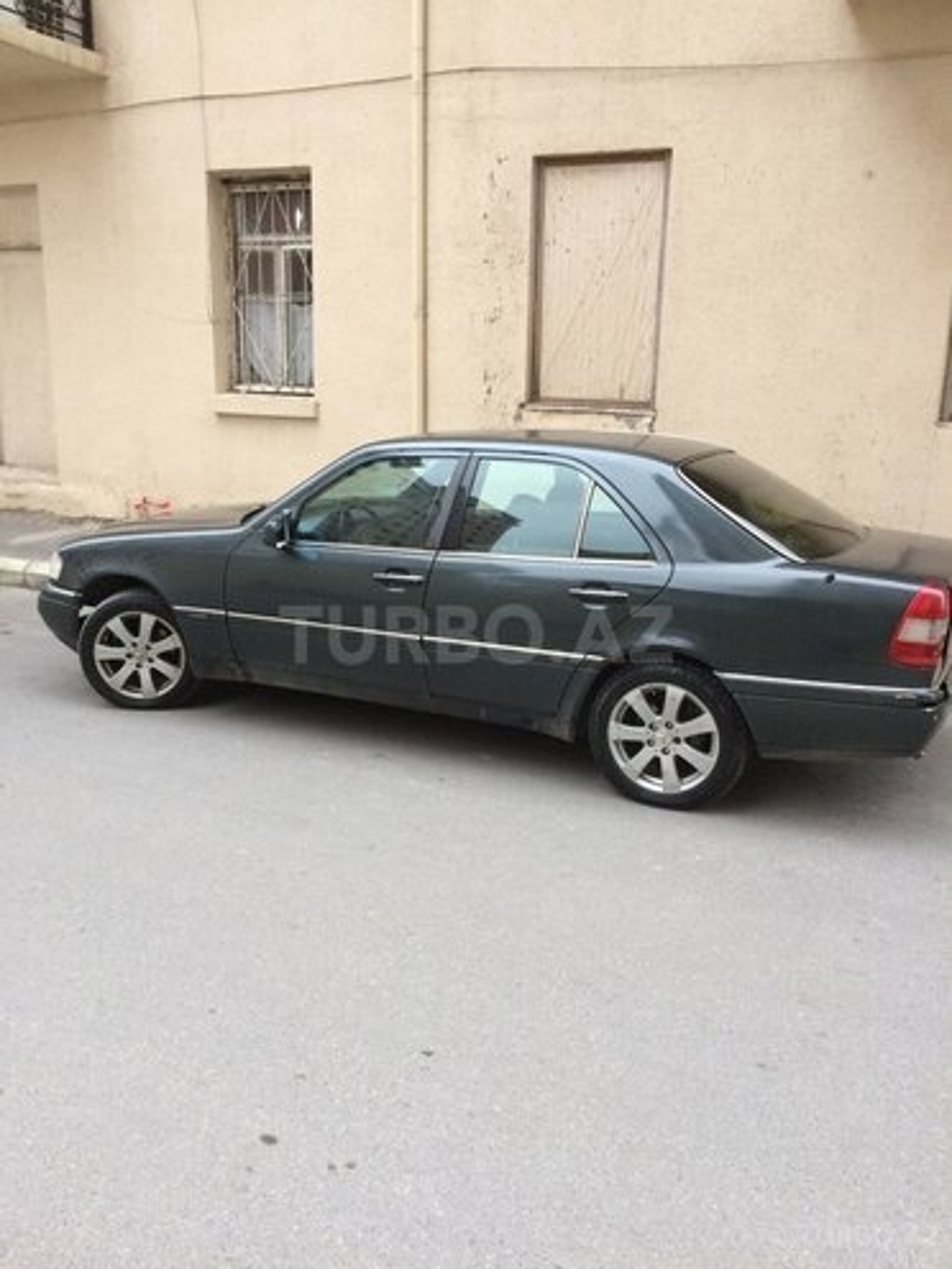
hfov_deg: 48.2
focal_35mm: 29
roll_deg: -1.1
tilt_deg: -14.0
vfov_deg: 61.7
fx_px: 1063
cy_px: 634
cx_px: 476
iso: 160
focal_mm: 4.15
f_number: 2.2
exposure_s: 1/33
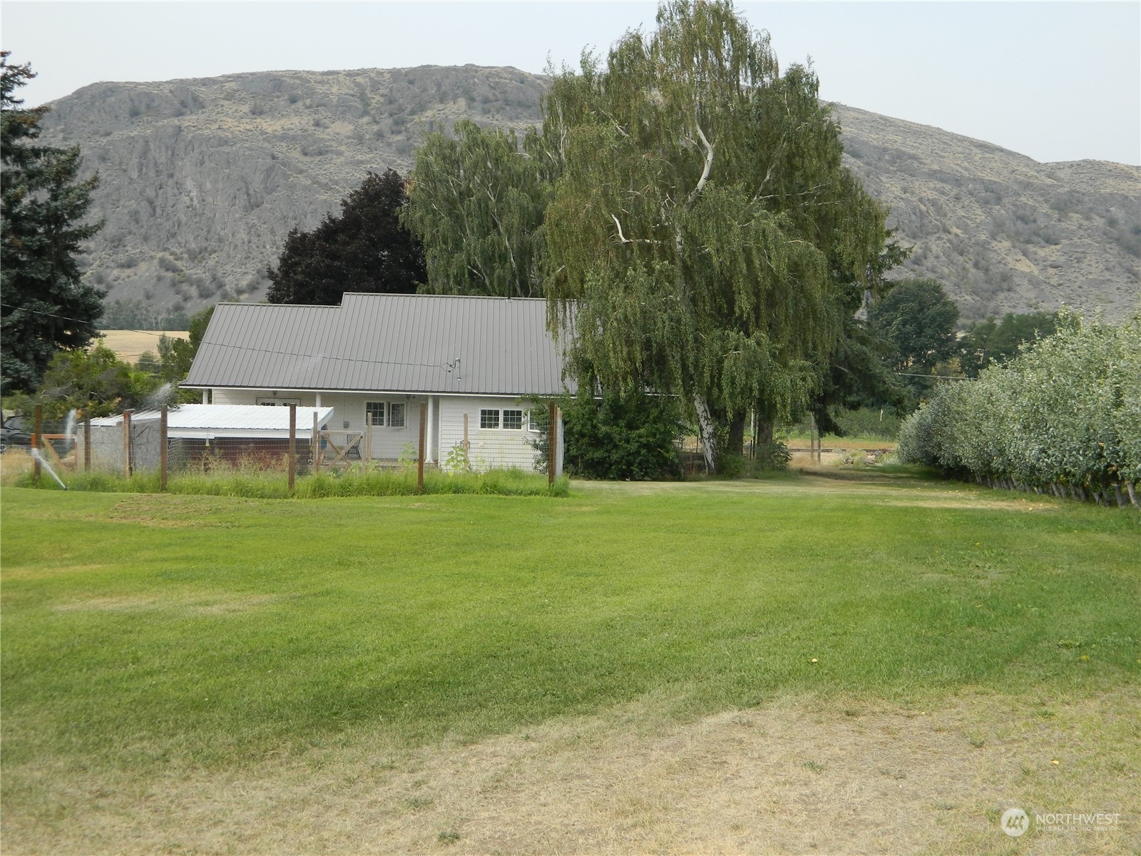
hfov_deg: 45.8
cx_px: 570
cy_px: 428
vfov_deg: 35.1
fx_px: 1351
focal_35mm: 41
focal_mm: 7.3
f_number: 3.5
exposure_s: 1/500
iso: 80
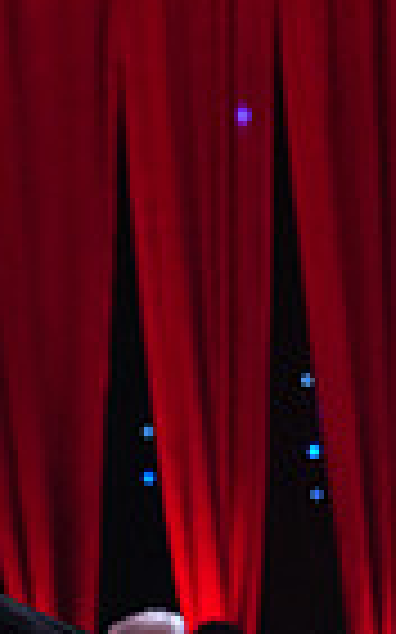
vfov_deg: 5.1
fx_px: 7018
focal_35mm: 406
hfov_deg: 3.2
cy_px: 962
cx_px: 209
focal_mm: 97
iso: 3200
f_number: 4.5
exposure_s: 1/250
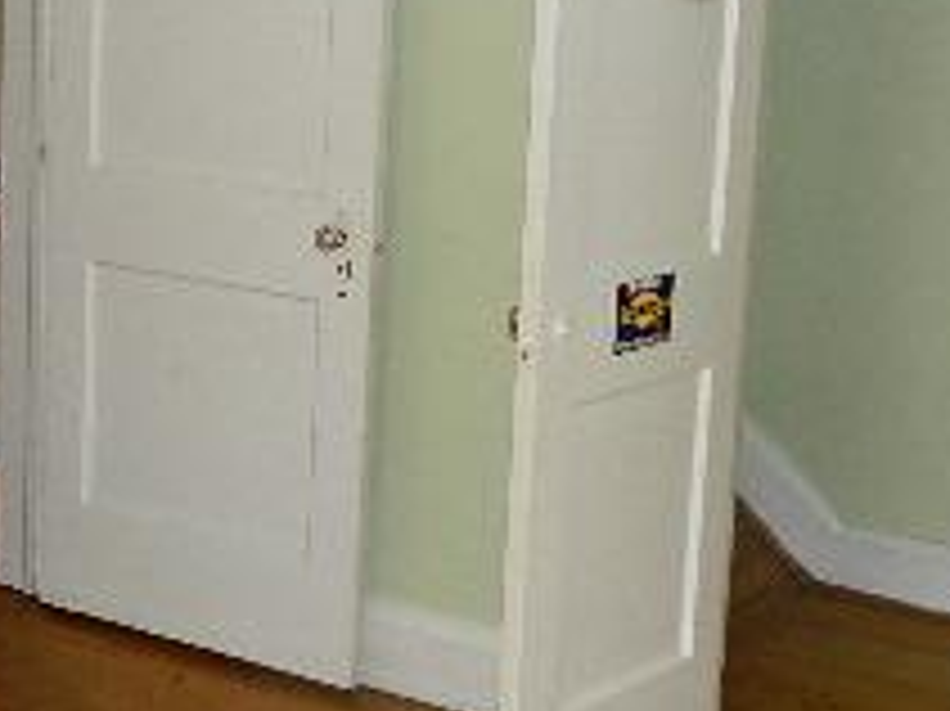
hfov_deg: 25.5
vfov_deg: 19.4
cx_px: 297
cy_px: 297
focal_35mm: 76
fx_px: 2085
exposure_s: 1/30
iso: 200
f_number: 3.1
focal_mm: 4.5
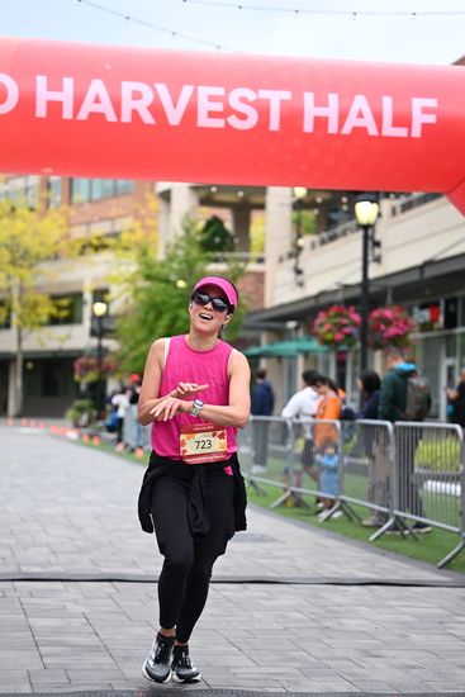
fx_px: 1510
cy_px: 348
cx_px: 232
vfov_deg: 26.0
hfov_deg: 17.5
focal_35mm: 78
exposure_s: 1/2000
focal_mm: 78
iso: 640
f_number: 2.8
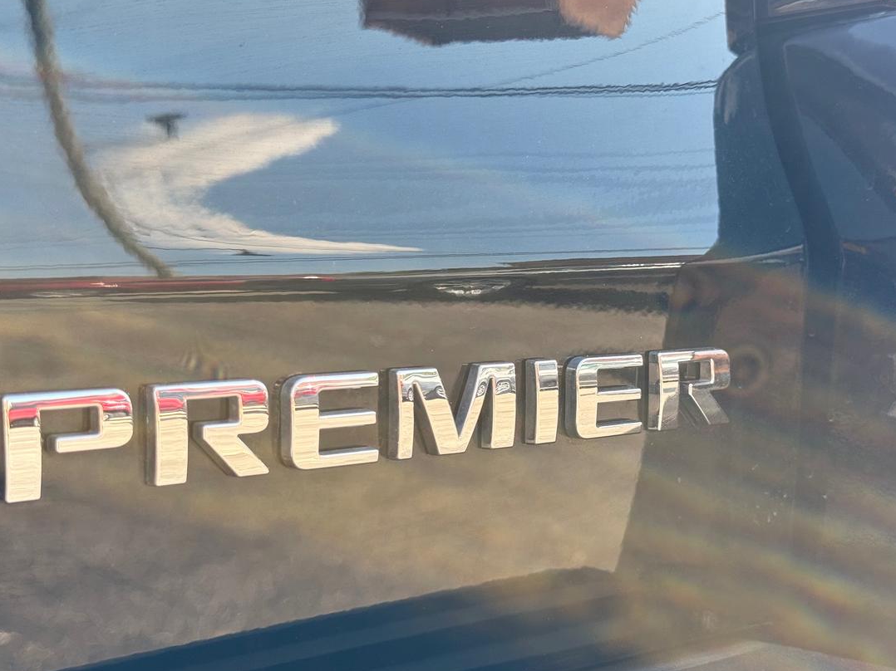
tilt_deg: +0.2
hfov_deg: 33.8
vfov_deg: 25.6
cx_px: 422
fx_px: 1475
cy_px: 348
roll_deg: +1.5
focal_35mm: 57
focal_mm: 6.76
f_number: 1.78
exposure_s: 1/657
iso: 64
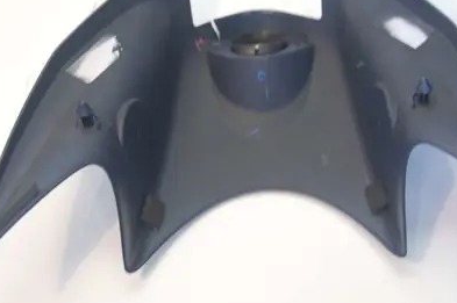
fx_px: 1103
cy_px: 121
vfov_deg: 15.7
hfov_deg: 23.4
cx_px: 246
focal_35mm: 87
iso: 400
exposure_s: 1/30
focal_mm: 42
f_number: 5.3
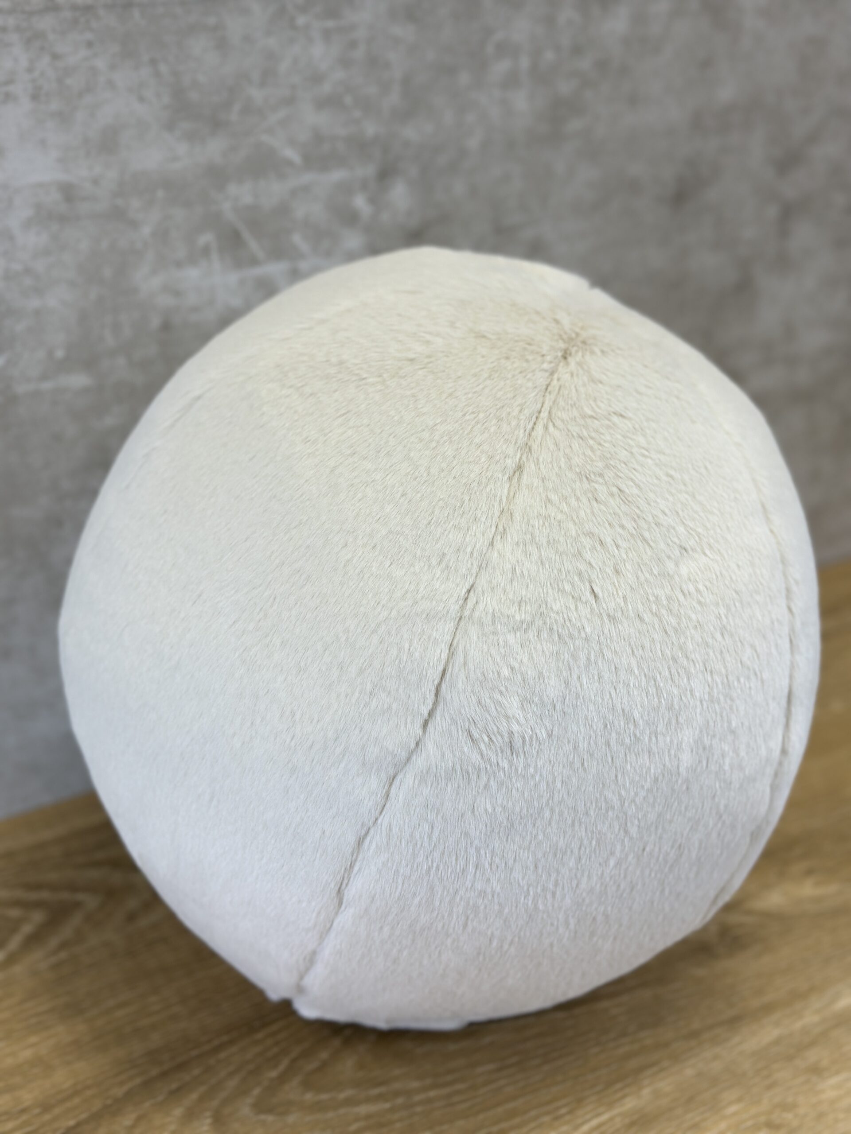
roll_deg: -2.2
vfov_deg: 39.7
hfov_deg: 30.3
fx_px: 1573
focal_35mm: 48
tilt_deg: -29.0
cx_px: 426
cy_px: 567
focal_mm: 6.86
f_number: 1.78
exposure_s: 1/175
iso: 64
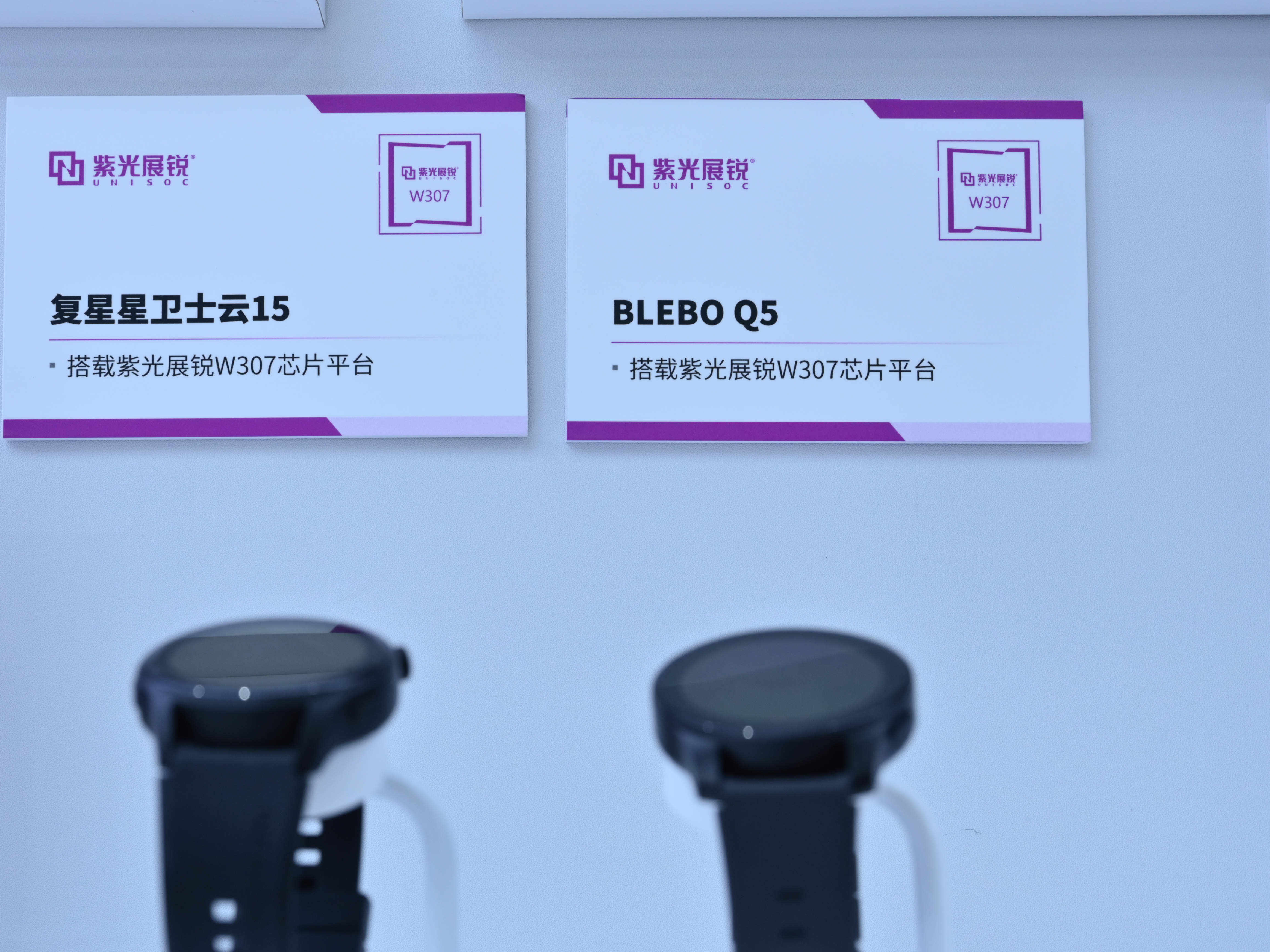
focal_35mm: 55
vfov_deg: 26.5
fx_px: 2018
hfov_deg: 34.8
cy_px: 543
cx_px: 516
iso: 1000
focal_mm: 44
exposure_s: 1/100
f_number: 7.1
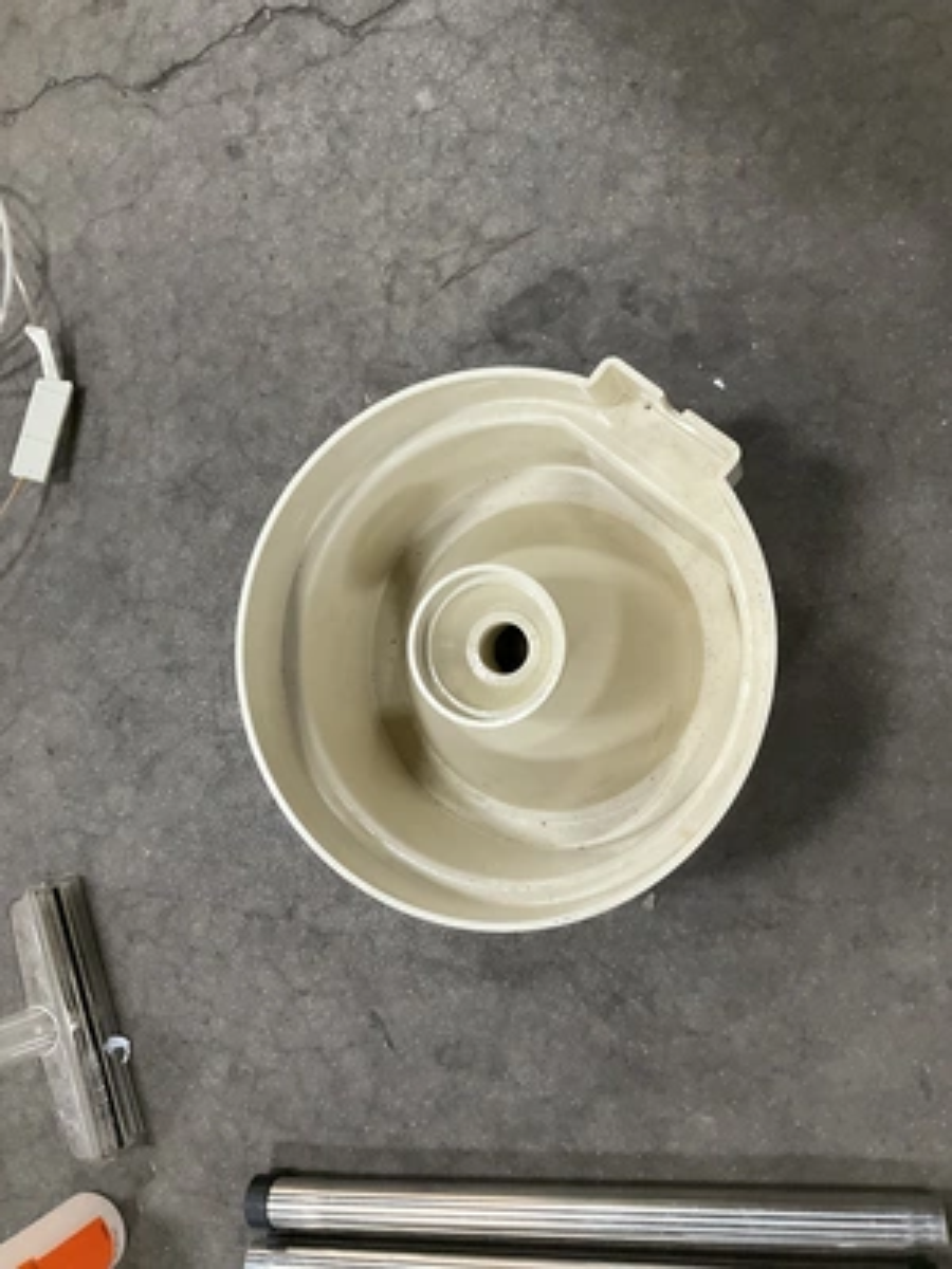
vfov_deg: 61.7
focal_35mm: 29
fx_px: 1063
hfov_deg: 48.2
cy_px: 634
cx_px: 476
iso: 250
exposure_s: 1/60
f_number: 1.8
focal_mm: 3
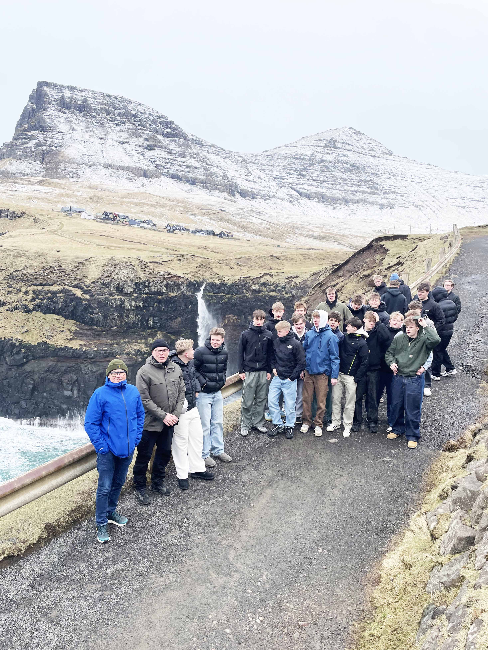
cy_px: 325
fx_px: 489
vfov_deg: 67.3
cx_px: 244
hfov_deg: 53.1
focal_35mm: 26
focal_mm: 4.2
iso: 32
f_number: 1.6
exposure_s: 1/955
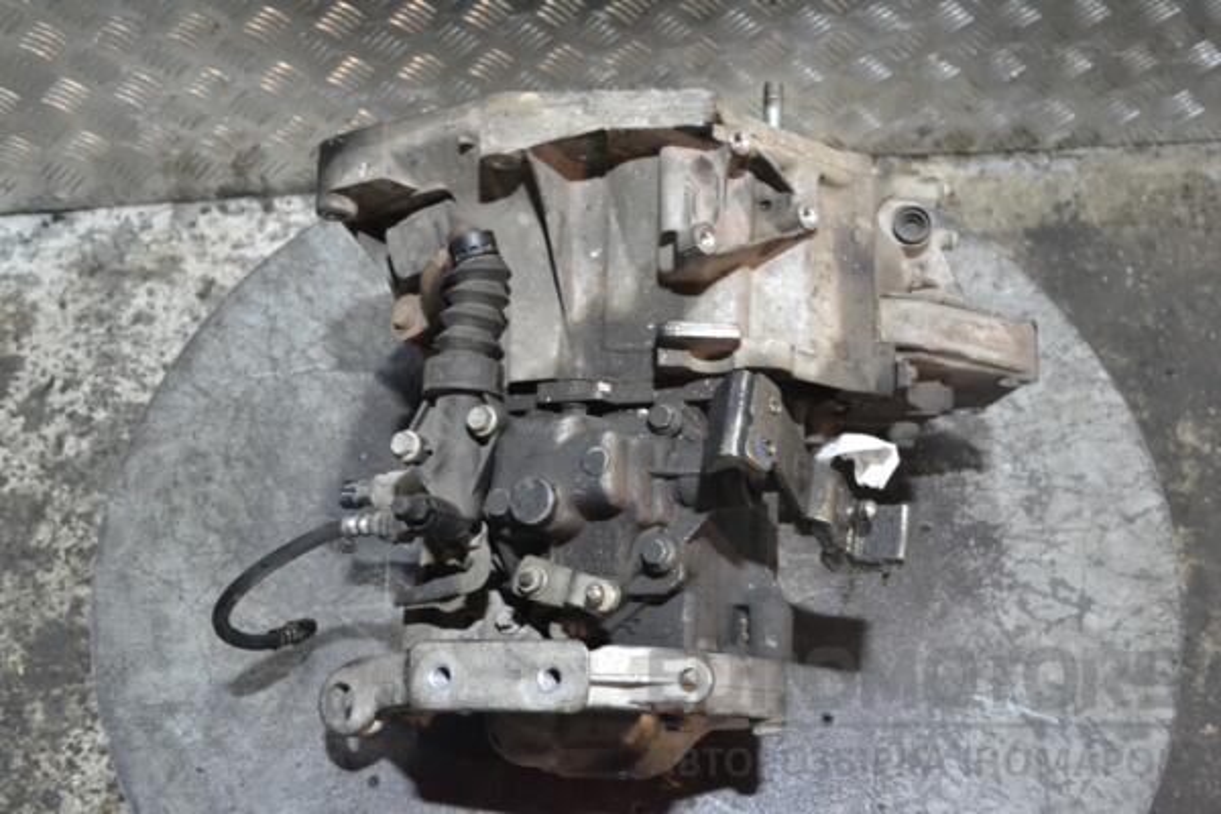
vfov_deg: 29.9
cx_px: 610
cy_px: 407
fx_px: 1526
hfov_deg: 43.6
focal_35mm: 45
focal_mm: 30
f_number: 4.5
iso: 3200
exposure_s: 1/40
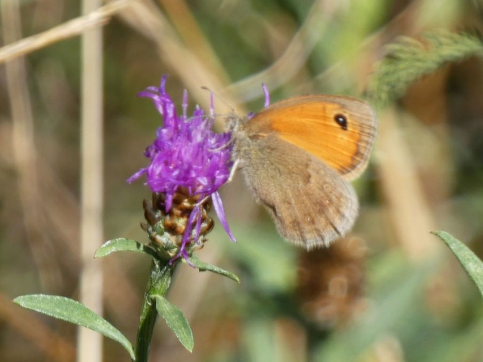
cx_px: 242
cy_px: 181
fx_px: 10285
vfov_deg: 2.0
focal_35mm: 737
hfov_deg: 2.7
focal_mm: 132.1
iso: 80
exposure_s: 1/100
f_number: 5.6
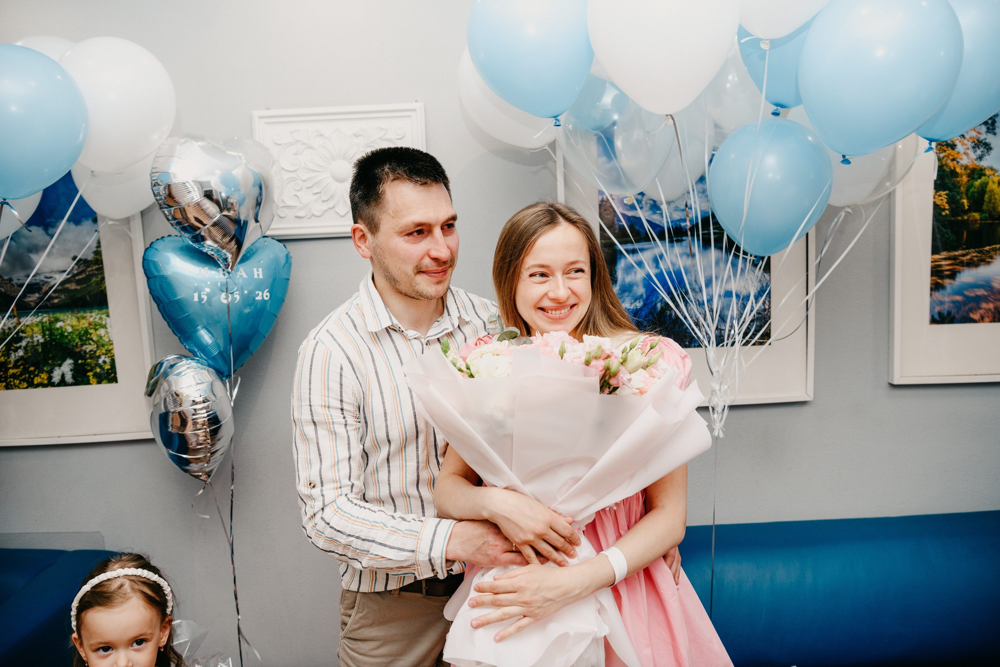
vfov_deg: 46.4
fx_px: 778
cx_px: 500
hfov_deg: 65.5
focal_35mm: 28
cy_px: 334
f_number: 4.5
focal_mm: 28
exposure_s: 1/160
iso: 500
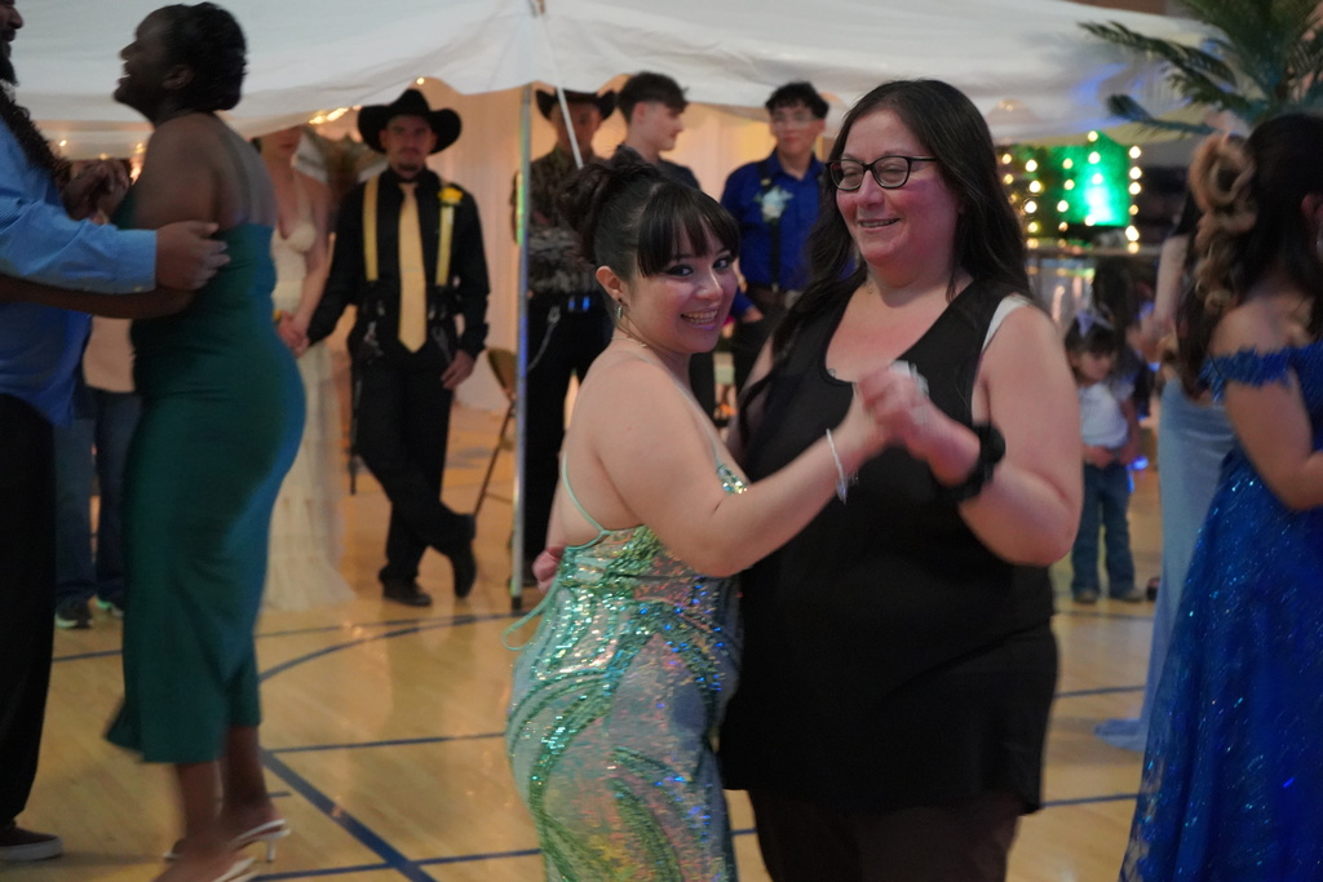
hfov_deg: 28.8
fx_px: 2573
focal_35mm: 70
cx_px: 662
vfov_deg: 19.5
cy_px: 441
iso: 12800
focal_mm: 70
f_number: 5.6
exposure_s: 1/25
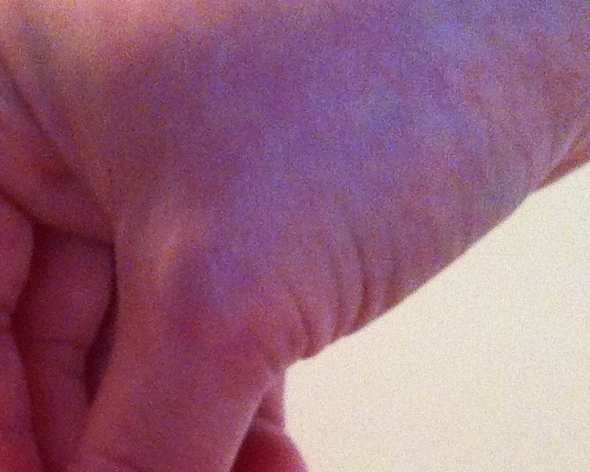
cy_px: 778
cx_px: -30
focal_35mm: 130
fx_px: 2270
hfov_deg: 14.5
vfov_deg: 11.2
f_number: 2.8
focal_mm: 3.85
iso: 320
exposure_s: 1/15
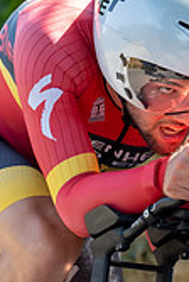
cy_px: 467
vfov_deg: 1.8
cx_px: 170
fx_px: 9120
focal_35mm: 1163
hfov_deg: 1.2
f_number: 3.5
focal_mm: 200
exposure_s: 1/1000
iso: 640
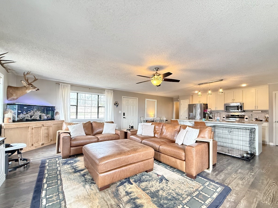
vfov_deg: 81.6
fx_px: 120
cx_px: 147
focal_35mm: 15
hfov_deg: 98.1
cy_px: 111
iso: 640
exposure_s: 1/120
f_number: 2.2
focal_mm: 2.22
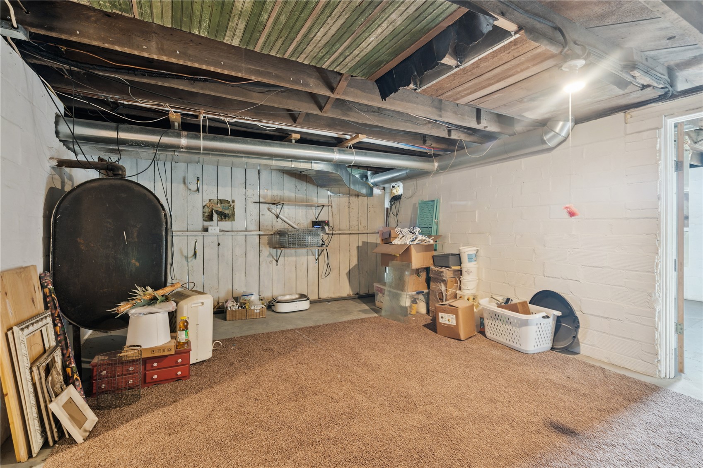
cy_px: 234
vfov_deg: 73.7
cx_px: 352
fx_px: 312
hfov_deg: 96.7
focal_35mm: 16
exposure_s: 3.2
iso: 400
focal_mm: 16
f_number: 10
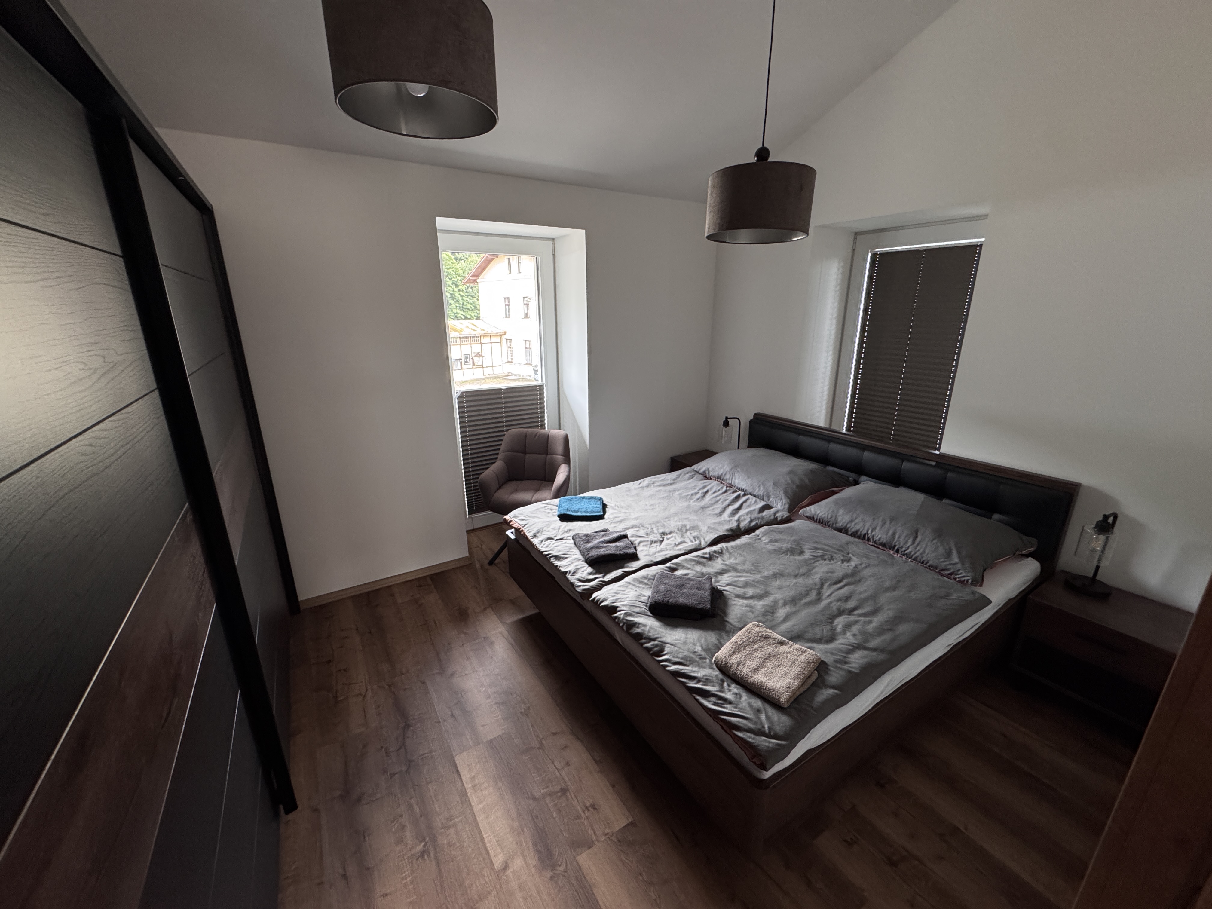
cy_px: 454
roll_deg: +0.5
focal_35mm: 14
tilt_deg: -15.9
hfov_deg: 102.1
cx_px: 606
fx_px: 490
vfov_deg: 85.7
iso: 320
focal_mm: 2.22
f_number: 2.2
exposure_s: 1/78
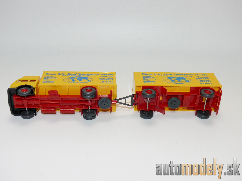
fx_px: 308
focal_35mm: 44
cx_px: 121
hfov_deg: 42.9
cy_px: 90
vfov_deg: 32.9
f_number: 4
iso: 100
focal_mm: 8.5
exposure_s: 1/30
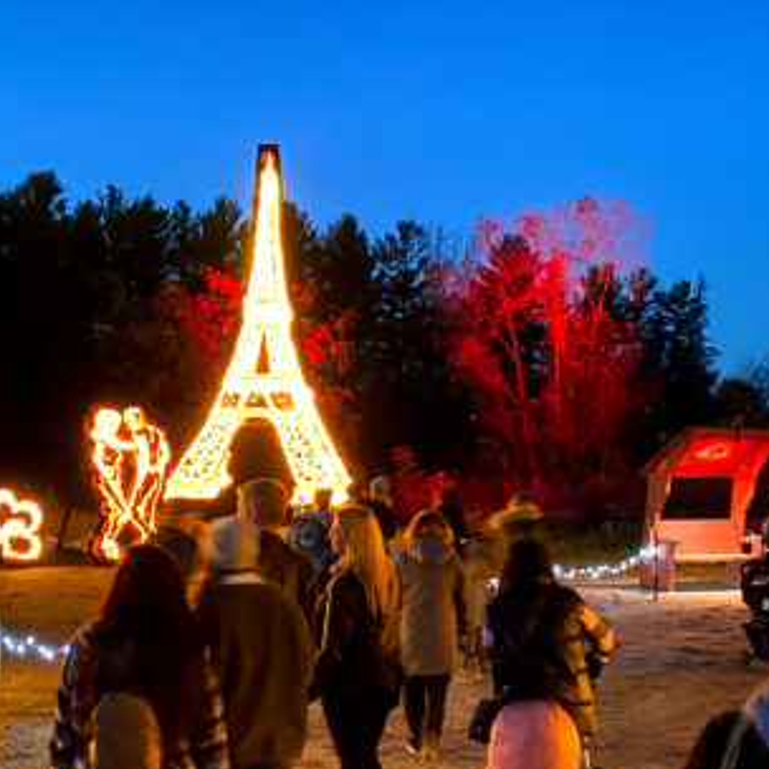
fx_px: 1458
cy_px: 686
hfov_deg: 29.6
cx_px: 382
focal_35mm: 58
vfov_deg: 28.5
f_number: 1.8
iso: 640
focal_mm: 4.25
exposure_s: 1/4
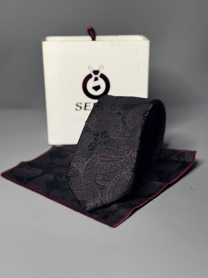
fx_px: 385
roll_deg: +0.3
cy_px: 139
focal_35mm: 48
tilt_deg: -21.5
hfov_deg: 30.3
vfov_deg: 39.7
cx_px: 104
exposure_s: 1/50
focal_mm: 6.76
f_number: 1.78
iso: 100
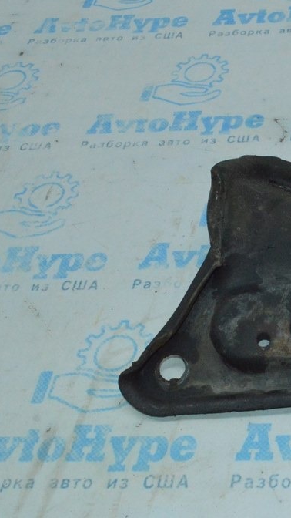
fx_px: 820
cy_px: 256
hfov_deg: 18.5
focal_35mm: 60
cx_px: 392
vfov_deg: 35.0
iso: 6400
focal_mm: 25
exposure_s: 1/200
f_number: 16
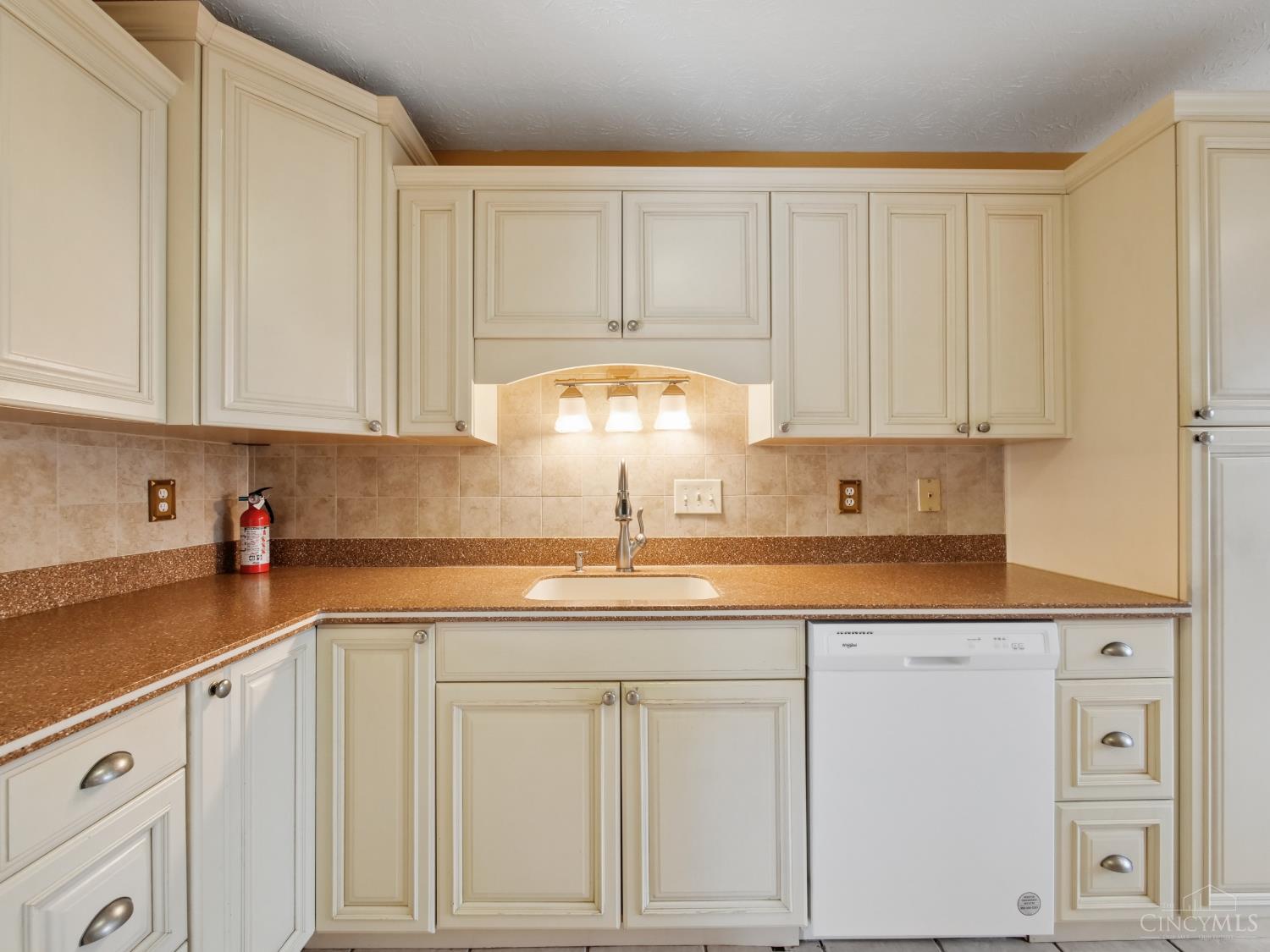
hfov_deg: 102.1
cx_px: 635
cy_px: 476
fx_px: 514
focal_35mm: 14
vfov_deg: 85.7
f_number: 7.1
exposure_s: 1/60
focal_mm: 7
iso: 640
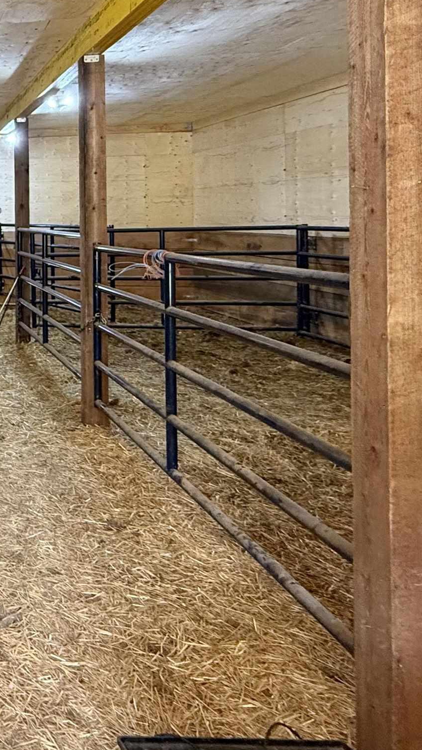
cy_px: 216
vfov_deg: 60.2
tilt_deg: +0.4
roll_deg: +0.6
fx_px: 617
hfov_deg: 26.3
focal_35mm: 31
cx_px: -226
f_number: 2.2
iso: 320
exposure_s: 1/95
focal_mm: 2.22
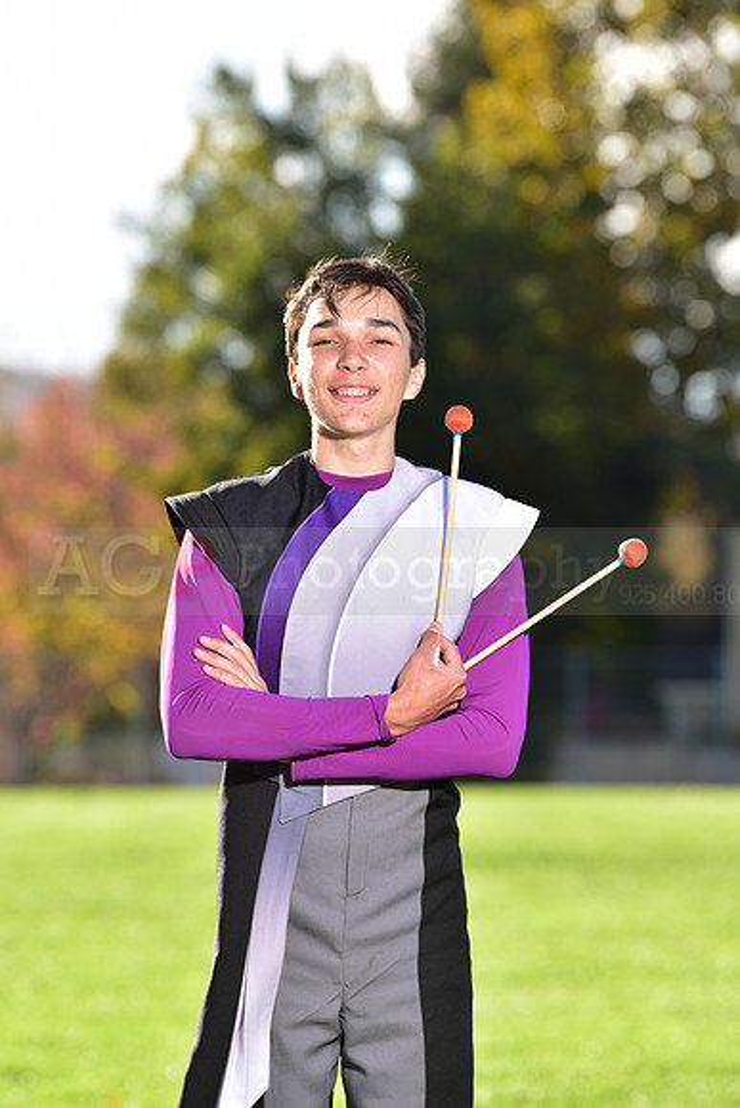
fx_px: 6163
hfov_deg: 6.9
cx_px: 370
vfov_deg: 10.3
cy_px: 554
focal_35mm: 200
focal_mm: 200
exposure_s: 1/200
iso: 80
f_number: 5
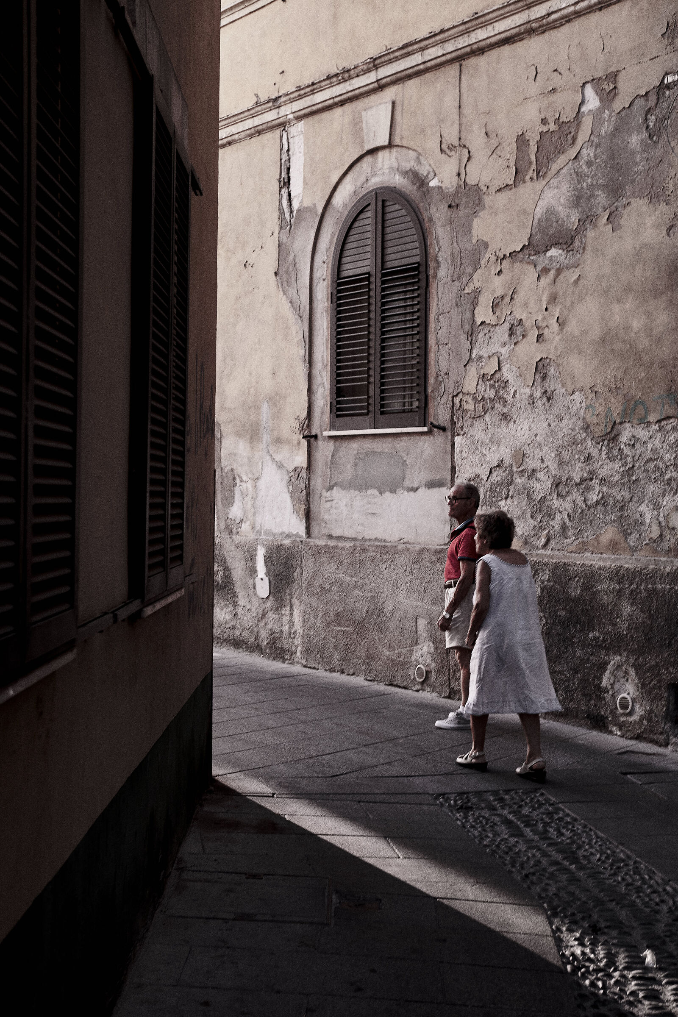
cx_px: 339
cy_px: 508
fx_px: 1412
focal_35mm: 50
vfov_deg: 39.6
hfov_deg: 27.0
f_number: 2.8
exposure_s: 1/150
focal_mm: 33
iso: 200
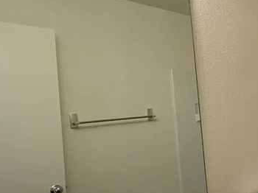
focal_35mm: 41
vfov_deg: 35.1
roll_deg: +6.0
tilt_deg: +2.8
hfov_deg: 37.4
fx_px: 305
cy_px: 104
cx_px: 292
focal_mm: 2.22
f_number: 2.2
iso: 250
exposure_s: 1/120
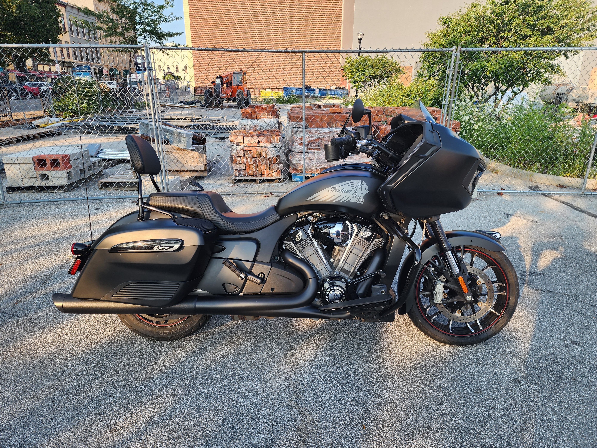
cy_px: 224
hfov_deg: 73.9
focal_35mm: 23
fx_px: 397
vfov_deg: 58.9
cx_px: 298
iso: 12
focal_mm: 6.4
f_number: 1.8
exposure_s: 1/247
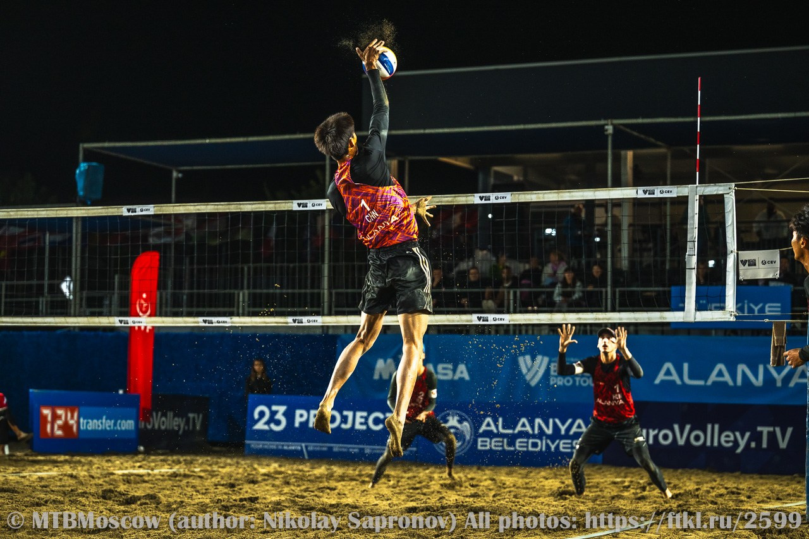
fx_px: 1865
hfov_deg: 24.5
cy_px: 270
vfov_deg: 16.5
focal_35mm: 83
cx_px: 404
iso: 1250
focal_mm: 83
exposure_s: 1/1000
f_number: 3.2
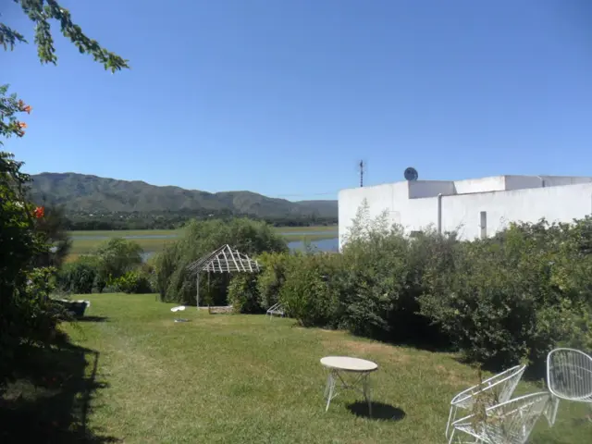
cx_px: 296
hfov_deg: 65.3
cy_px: 222
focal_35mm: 27
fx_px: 462
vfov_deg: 51.4
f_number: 8.9
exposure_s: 1/250
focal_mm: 4.9
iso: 80
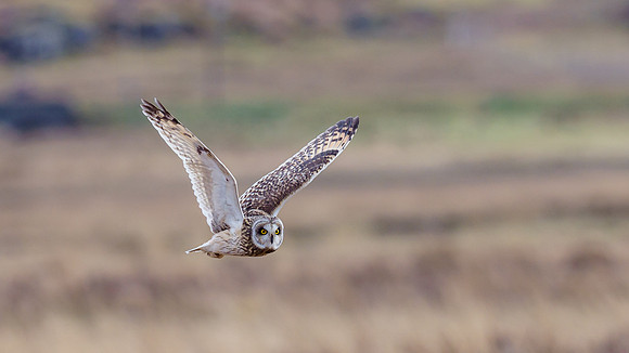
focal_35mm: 1082
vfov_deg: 1.1
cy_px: 305
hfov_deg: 2.0
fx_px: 18049
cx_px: 486
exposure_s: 1/640
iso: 250
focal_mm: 300
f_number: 4
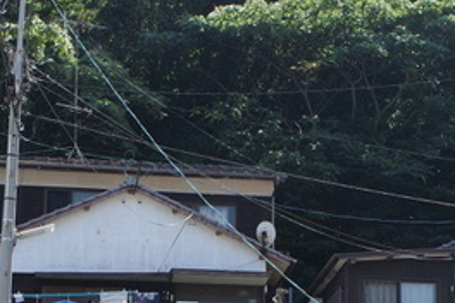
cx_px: 264
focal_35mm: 115
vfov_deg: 11.2
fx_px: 1453
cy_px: 527
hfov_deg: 17.8
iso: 200
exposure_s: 1/400
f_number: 5
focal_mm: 18.3
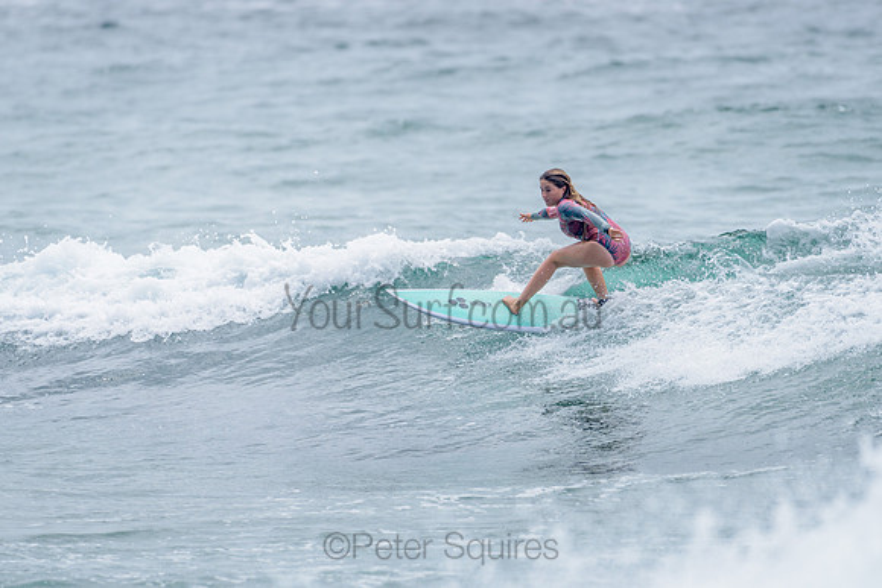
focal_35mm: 613
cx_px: 490
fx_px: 15024
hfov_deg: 3.4
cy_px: 309
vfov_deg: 2.2
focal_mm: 500
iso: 220
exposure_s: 1/2000
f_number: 5.6
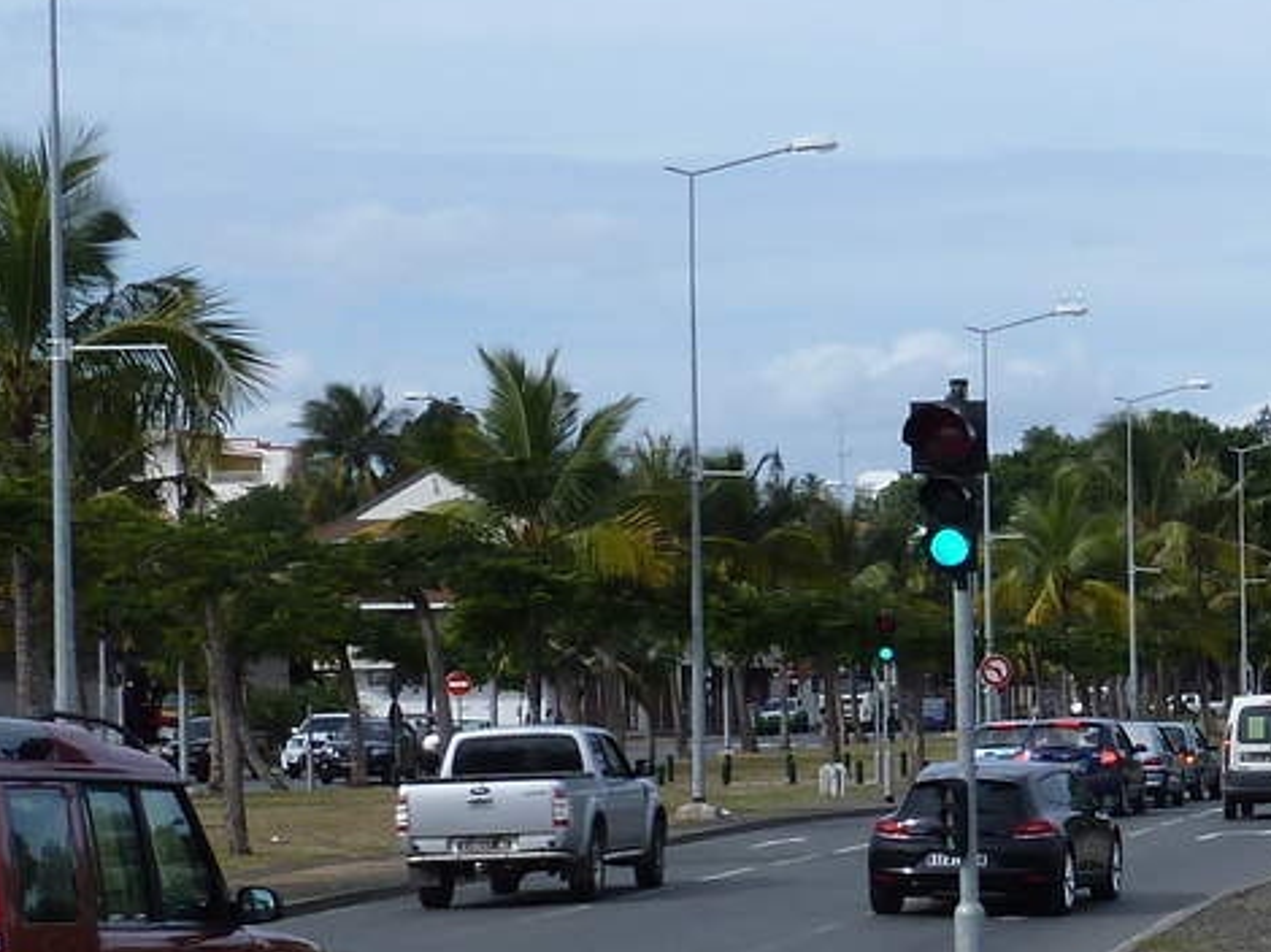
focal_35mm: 143
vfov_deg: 10.3
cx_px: 1893
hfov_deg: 13.1
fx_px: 5248
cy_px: 825
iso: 80
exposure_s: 1/400
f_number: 5
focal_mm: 6.9
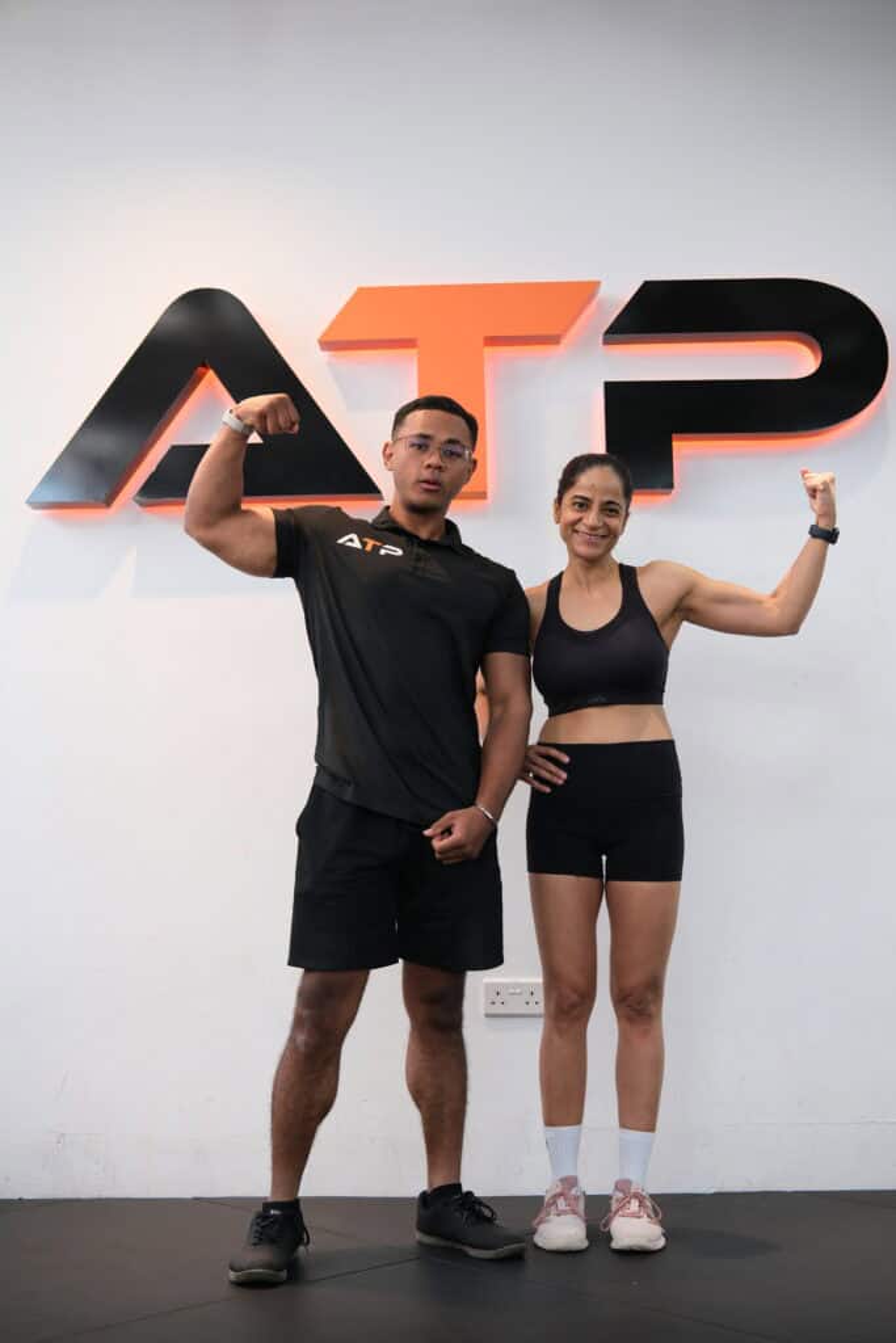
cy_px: 672
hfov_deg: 32.6
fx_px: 1530
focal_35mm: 41
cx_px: 448
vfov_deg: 47.4
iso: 640
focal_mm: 27
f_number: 2
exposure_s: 1/200
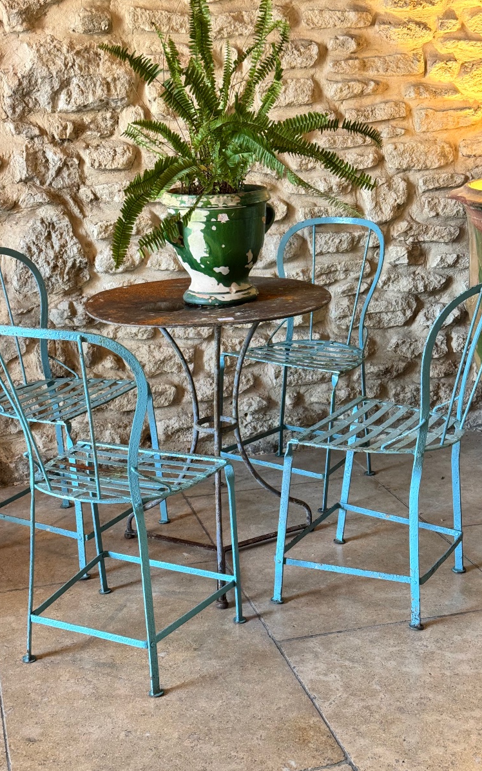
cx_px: 225
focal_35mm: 51
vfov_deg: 39.6
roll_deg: +1.5
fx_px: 1072
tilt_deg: -15.6
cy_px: 386
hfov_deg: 25.3
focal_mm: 6.76
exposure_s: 1/50
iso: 125
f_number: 1.78
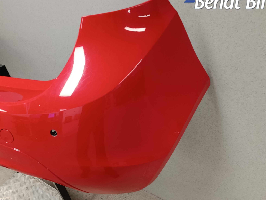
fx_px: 192
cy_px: 96
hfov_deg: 69.4
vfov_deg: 54.9
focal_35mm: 25
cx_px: 128
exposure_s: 1/25
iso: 1095
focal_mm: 5.24
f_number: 1.7
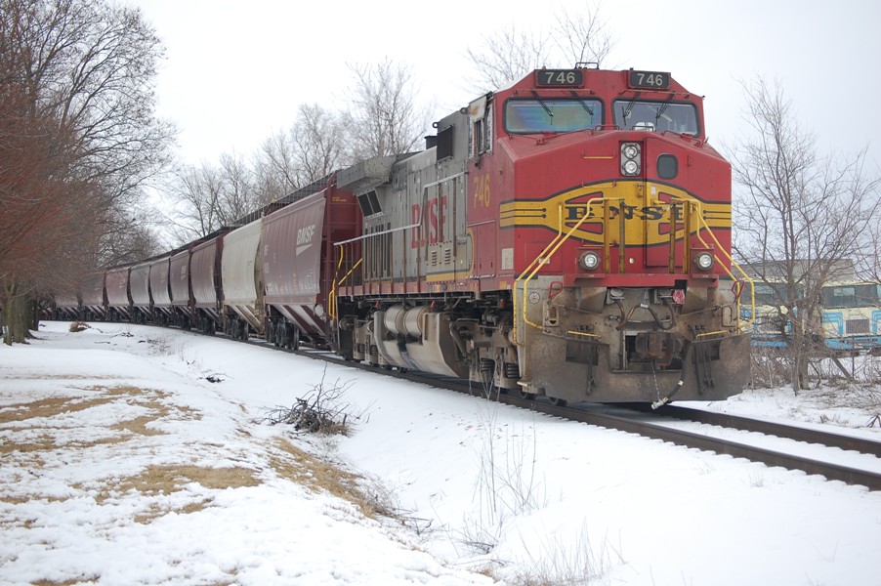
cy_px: 293
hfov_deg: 24.6
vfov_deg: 16.5
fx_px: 2017
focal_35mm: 82
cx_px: 440
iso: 220
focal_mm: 55
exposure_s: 1/1000
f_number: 4
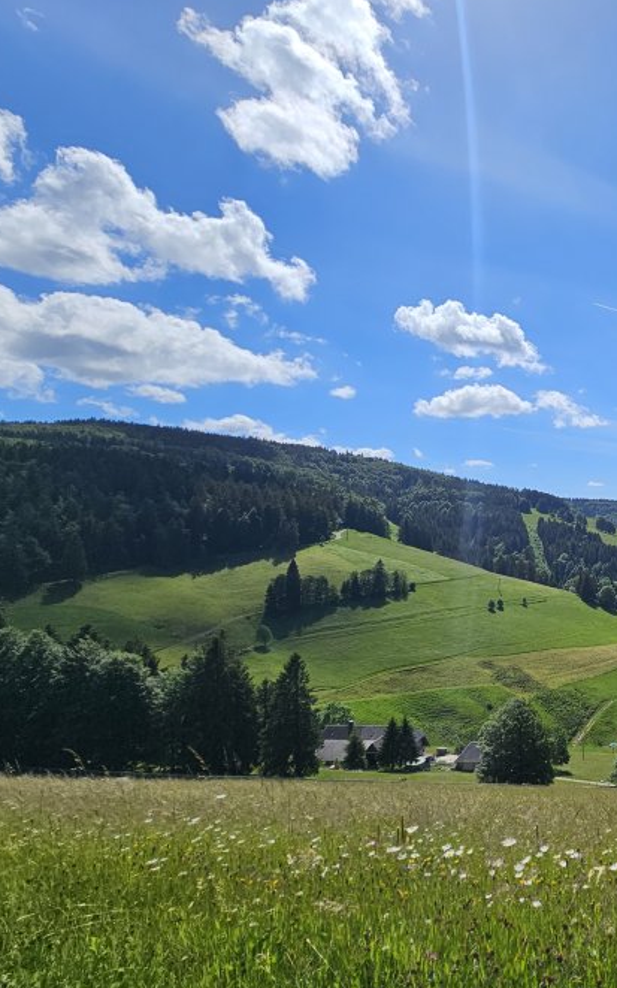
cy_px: 486
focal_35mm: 20
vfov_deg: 85.1
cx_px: 635
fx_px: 538
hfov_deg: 47.8
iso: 50
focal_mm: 2.2
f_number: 2.2
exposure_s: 1/4554
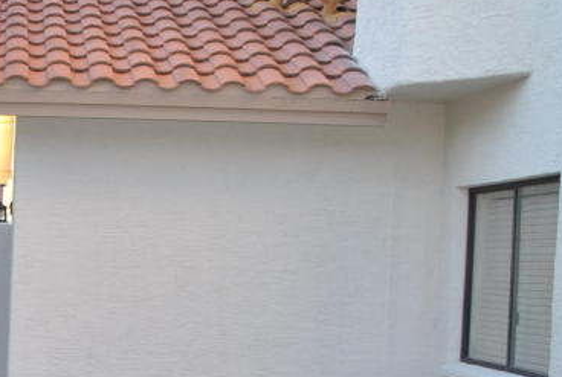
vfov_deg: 16.1
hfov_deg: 21.9
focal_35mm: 84
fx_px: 1314
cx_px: -159
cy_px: 345
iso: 125
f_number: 3.5
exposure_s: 1/125
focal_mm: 18
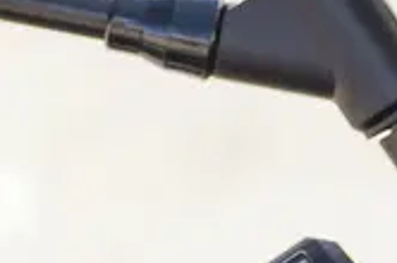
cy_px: 12
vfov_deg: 2.1
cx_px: 966
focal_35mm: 652
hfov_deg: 3.1
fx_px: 7176
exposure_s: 1/800
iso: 400
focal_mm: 90
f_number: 4.5
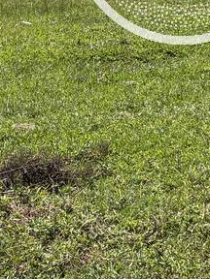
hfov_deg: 11.3
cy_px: -91
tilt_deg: -5.0
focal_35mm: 130
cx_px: 181
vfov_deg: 14.5
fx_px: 1052
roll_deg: +1.2
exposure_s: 1/3125
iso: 50
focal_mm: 5.96
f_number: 1.6
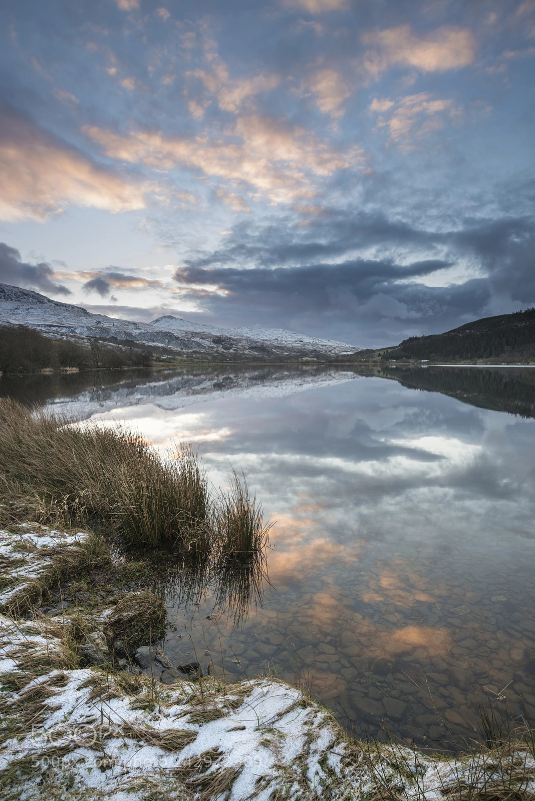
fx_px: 401
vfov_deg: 90.0
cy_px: 400
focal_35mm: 18
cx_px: 268
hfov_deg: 67.4
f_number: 16
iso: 100
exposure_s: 1/8
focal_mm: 18
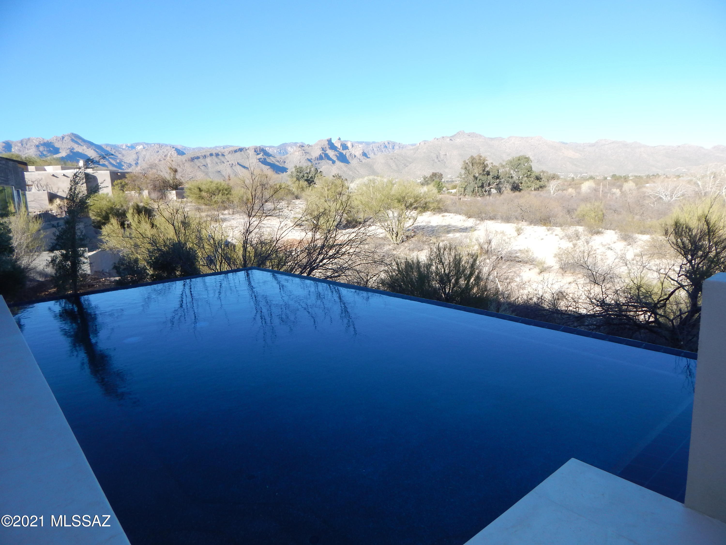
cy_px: 272
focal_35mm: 22
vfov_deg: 61.1
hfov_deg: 76.4
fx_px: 461
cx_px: 363
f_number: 3
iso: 125
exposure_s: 1/800
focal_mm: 4
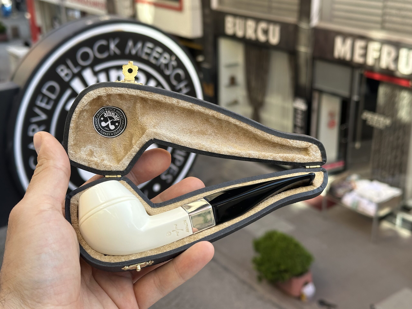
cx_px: 206
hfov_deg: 39.7
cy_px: 154
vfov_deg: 30.3
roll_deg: +1.5
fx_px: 571
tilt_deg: -23.0
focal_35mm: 48
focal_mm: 6.86
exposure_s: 1/421
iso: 64
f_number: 1.78
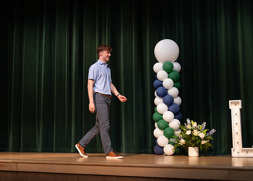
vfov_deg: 24.9
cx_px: 111
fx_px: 410
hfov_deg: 34.3
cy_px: 92
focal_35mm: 57
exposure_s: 1/320
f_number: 1.2
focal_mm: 50
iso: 500
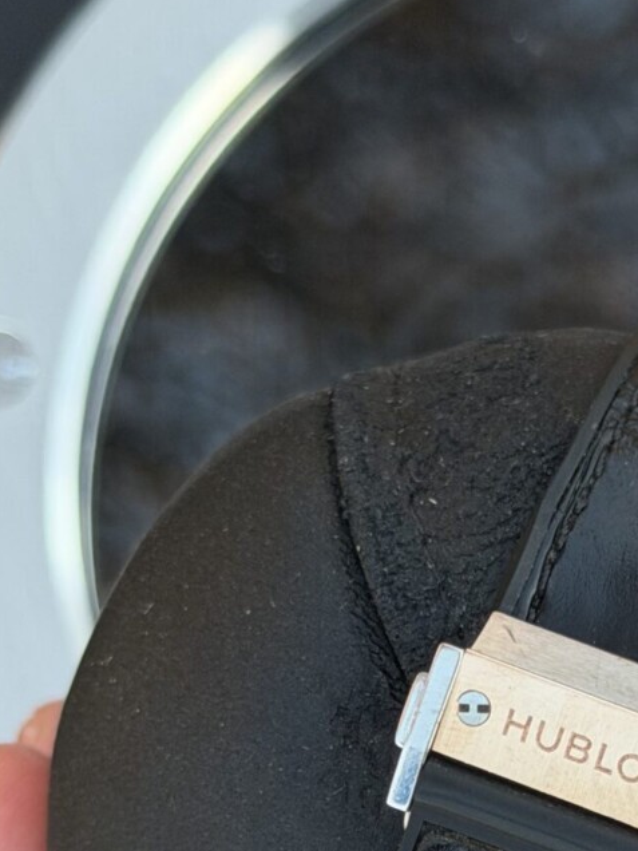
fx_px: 3563
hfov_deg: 10.2
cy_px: 732
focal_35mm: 145
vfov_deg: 13.5
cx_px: 574
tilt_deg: -82.1
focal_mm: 6.76
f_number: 1.78
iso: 160
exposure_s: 1/180
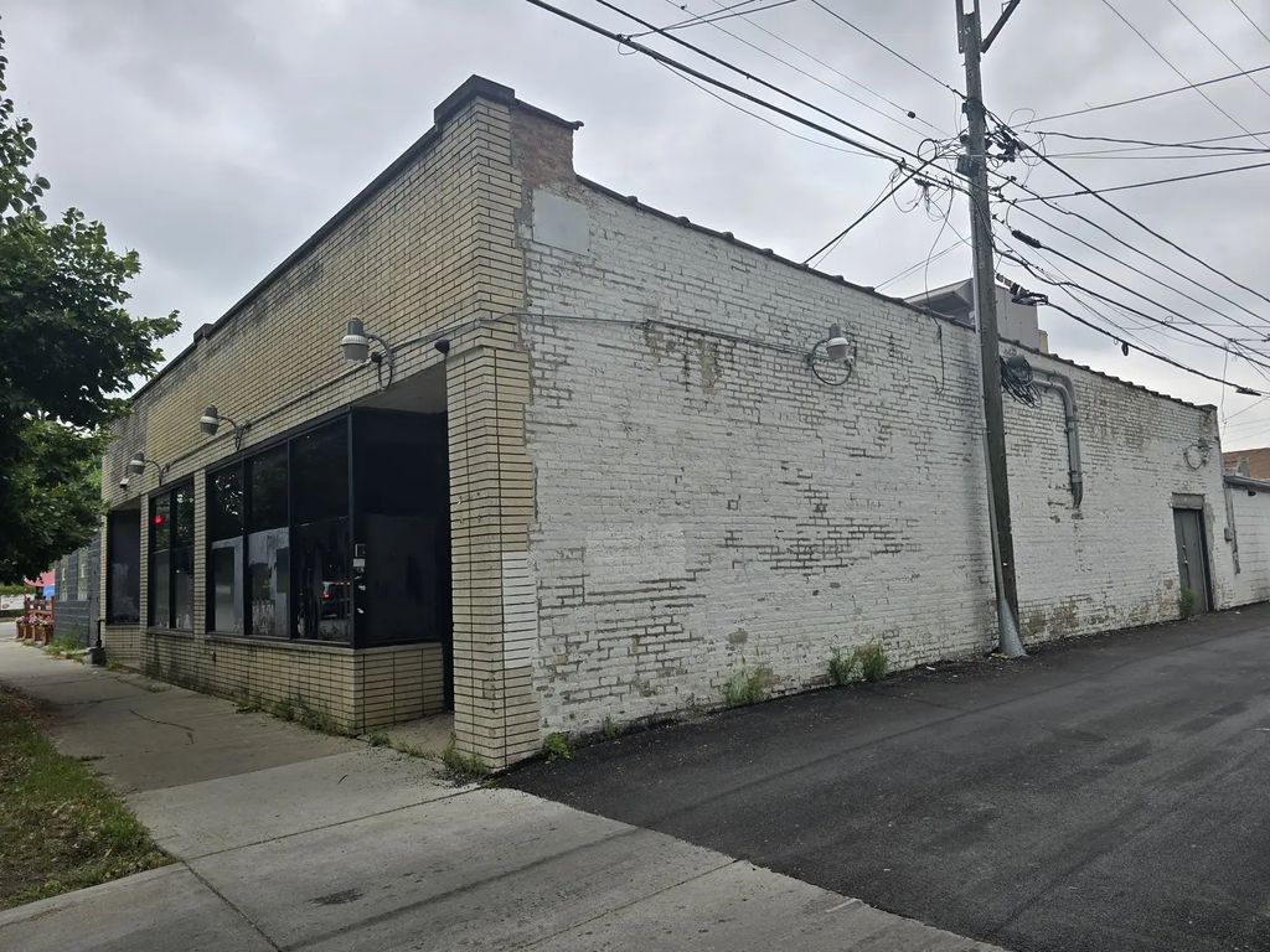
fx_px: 844
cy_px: 476
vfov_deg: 58.9
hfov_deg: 73.9
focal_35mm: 23
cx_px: 635
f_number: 1.7
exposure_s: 1/394
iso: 12
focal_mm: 6.3
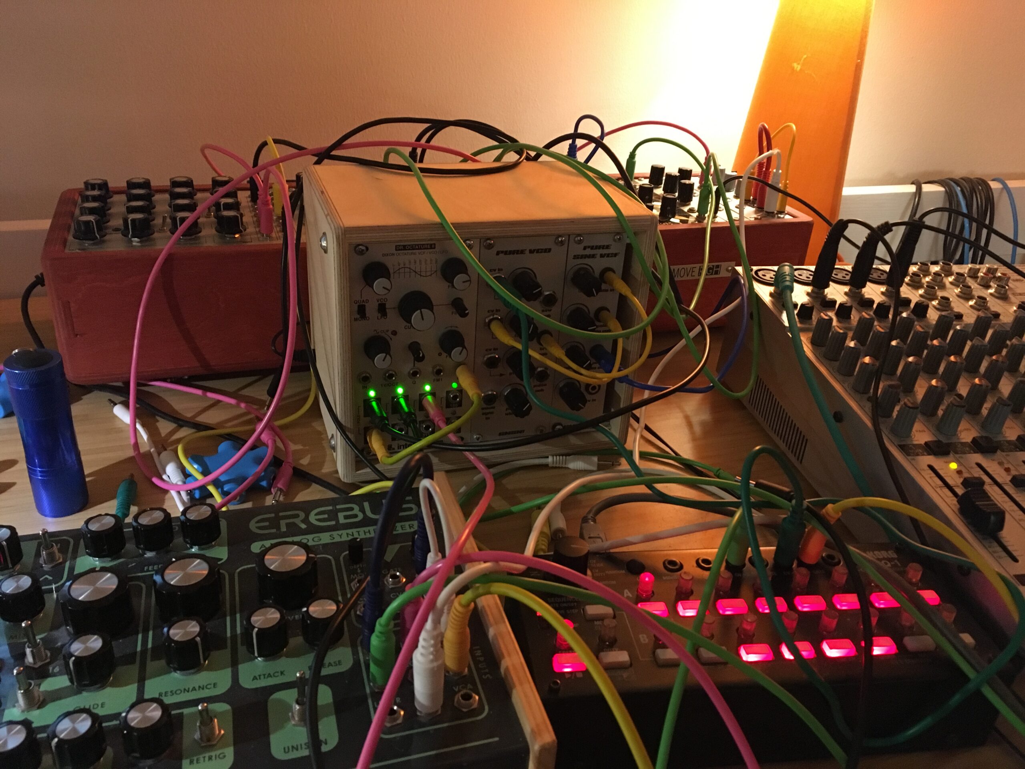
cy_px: 384
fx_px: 859
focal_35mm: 29
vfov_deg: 48.2
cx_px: 512
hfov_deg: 61.7
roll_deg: -3.7
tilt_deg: -28.9
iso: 250
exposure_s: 1/17
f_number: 2.2
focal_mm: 4.15
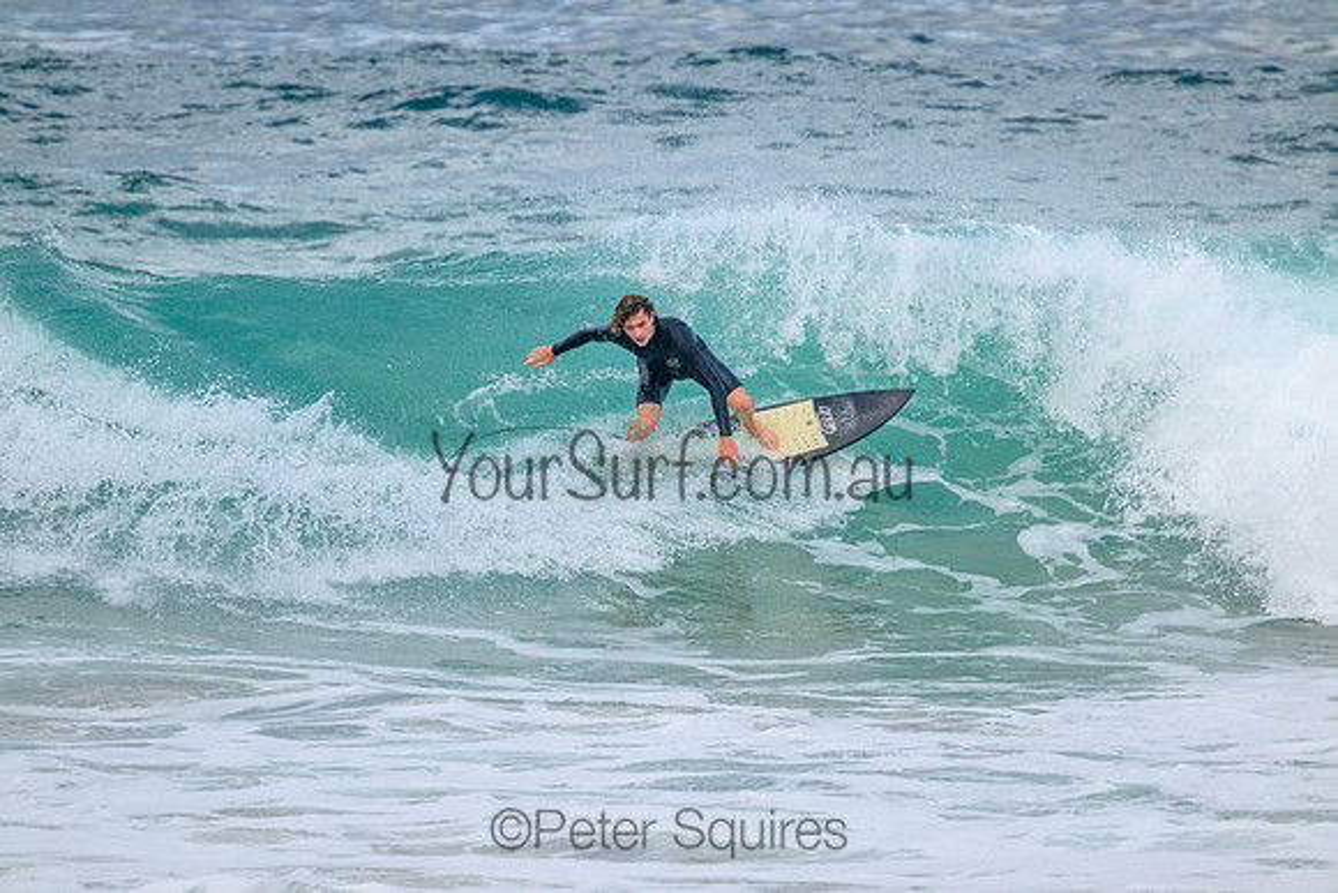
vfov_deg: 1.7
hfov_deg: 2.6
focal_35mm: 800
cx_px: 669
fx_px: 29739
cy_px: 446
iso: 1400
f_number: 11
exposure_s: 1/2000
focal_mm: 800
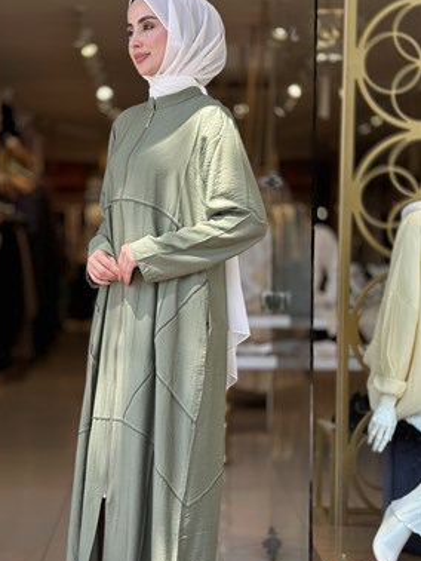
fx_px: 1069
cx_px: 135
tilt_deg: -1.1
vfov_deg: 29.4
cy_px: 303
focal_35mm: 66
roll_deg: -2.2
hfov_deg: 22.2
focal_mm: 6.86
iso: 80
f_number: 1.78
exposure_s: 1/634
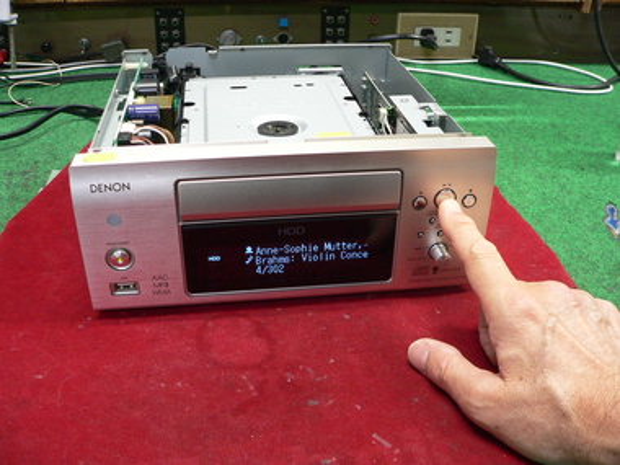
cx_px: 310
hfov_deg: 51.4
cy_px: 232
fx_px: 645
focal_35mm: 36
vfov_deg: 39.7
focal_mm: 6
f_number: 2.8
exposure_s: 1/13
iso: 200
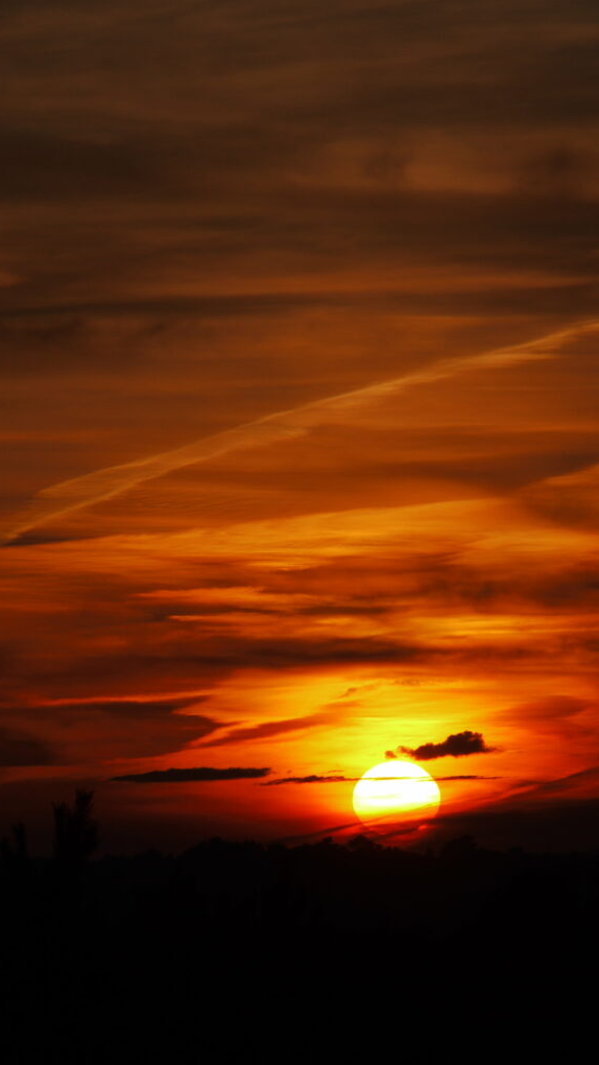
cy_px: 534
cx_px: 394
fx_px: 9259
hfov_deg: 3.7
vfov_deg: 6.6
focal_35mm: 328
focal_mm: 150
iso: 200
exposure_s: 1/800
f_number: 16
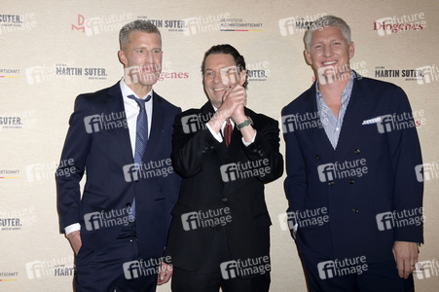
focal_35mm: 56
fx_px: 682
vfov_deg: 24.2
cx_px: 220
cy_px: 146
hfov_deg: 35.7
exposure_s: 1/250
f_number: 5.6
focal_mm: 56
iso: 400
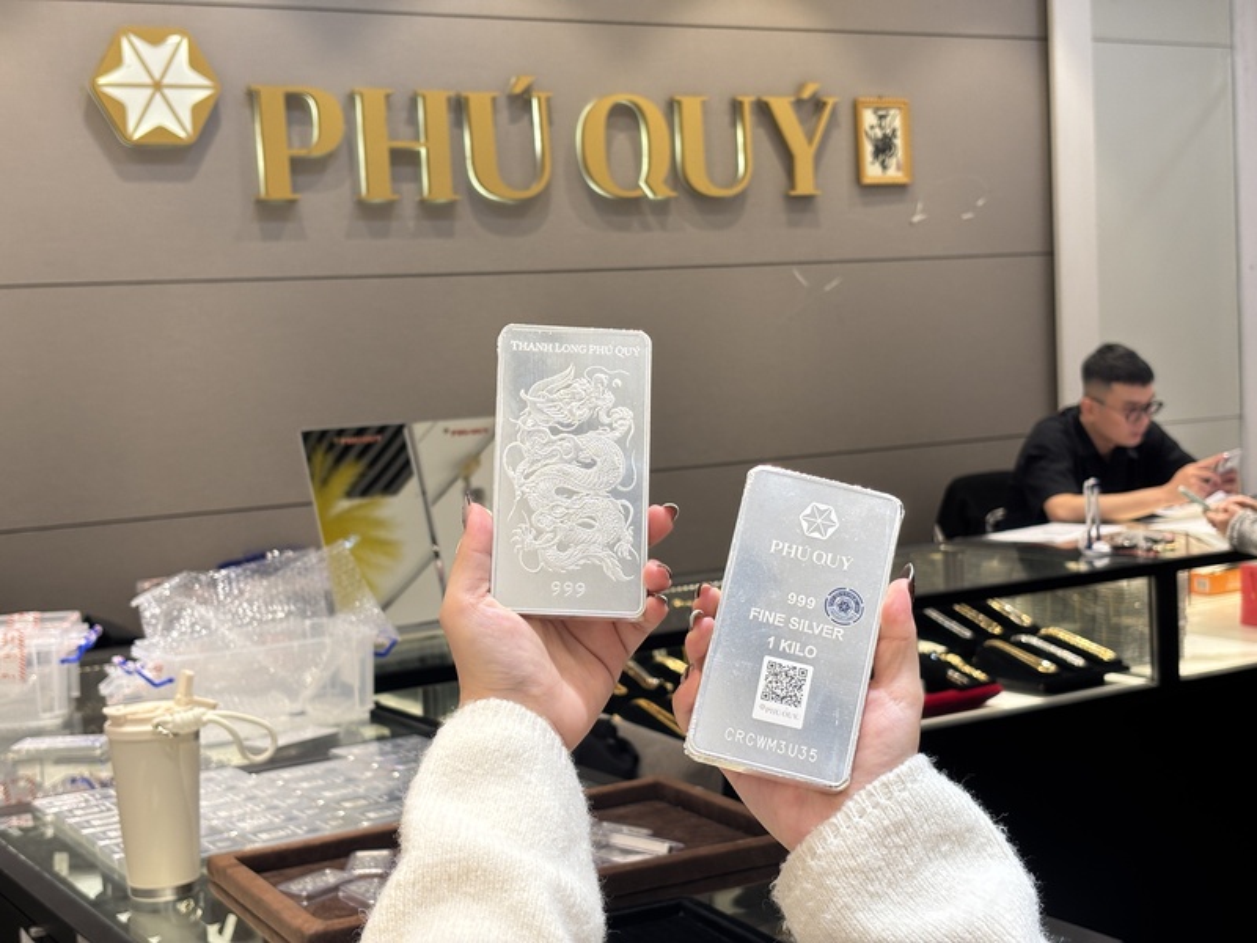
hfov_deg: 36.8
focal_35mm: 52
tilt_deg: -4.1
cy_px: 472
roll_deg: +2.3
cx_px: 628
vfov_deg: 28.0
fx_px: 1888
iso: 40
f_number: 1.6
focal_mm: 5.96
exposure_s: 1/100
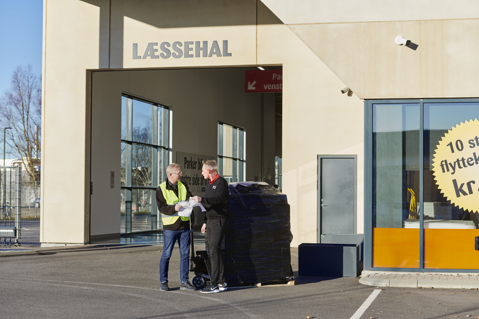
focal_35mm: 70
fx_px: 931
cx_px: 240
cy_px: 160
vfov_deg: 19.5
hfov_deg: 28.8
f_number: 6.3
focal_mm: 70
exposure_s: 1/400
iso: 200
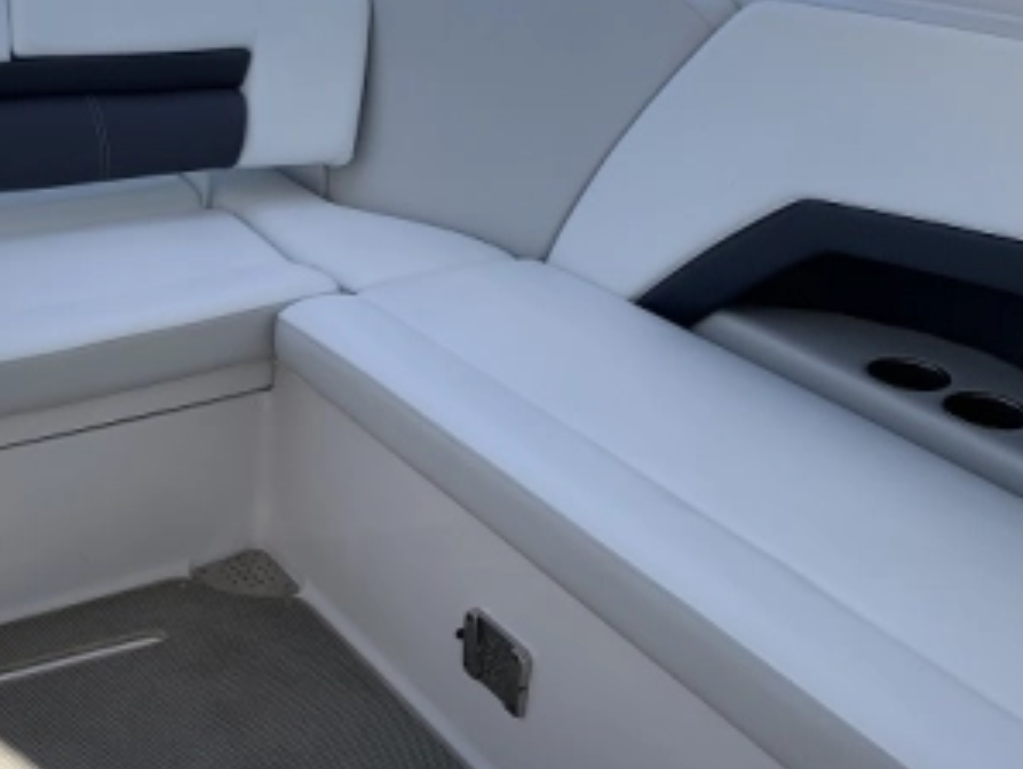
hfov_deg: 38.4
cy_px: 366
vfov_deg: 30.3
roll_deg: -2.2
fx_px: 1420
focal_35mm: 48
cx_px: 227
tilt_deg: -24.2
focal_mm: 4.25
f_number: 1.8
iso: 25
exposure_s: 1/1332
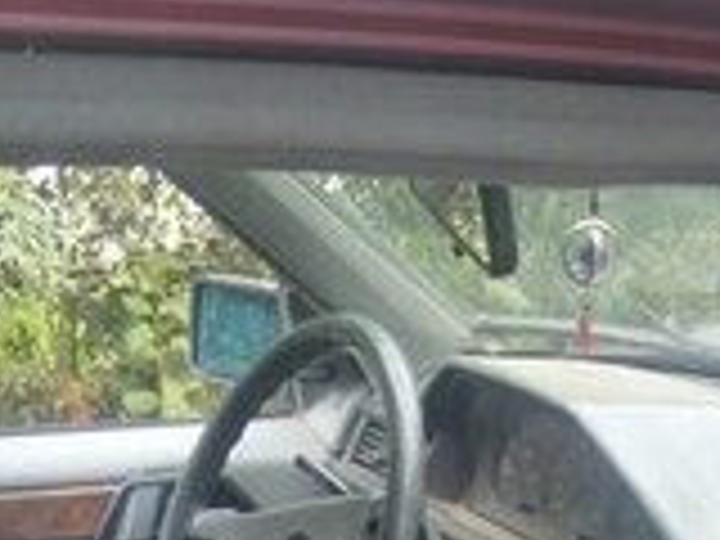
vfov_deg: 18.0
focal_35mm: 65
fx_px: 1352
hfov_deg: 29.4
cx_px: 536
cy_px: 968
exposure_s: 1/120
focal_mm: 3.57
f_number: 2
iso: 245
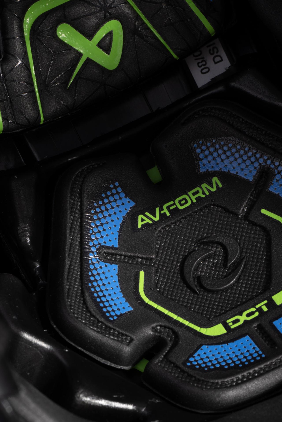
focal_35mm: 105
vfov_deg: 19.5
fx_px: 1234
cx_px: 141
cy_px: 211
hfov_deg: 13.0
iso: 500
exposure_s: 1/160
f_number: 36
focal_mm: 105
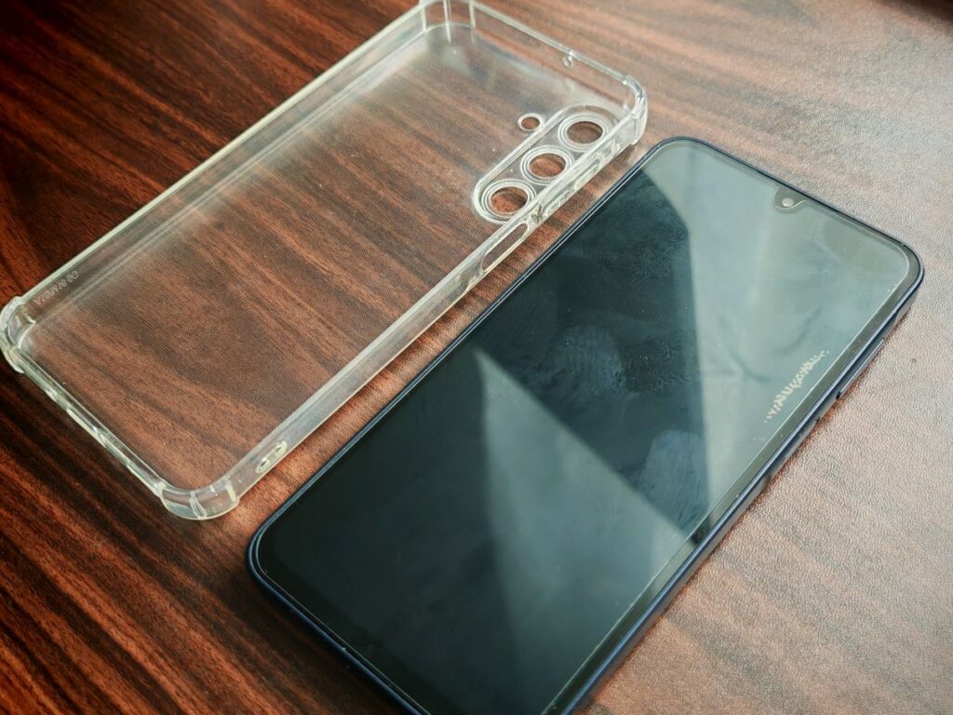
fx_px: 1184
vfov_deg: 33.6
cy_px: 358
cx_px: 476
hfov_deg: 43.9
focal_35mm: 43
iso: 369
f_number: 1.6
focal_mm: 7.62
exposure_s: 1/100
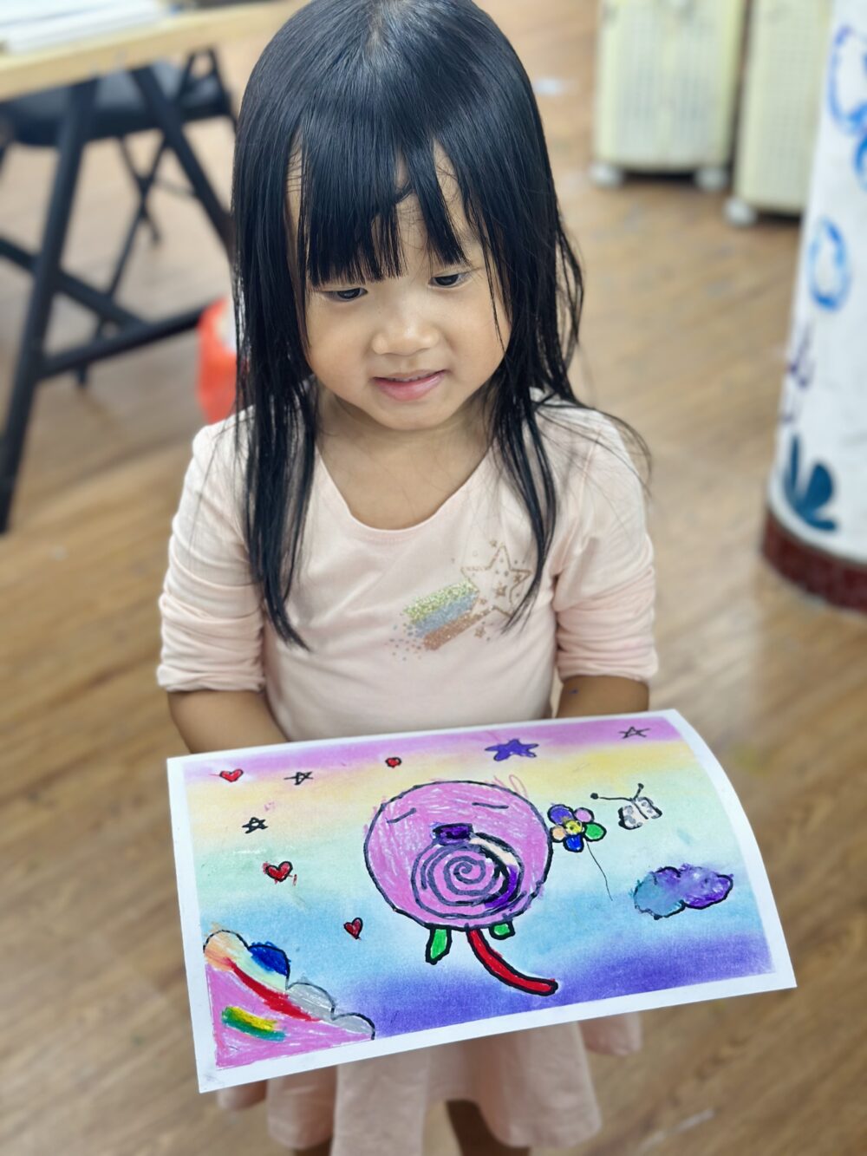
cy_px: 578
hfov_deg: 30.3
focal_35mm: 48
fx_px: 1603
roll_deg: +0.6
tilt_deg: -34.0
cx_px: 434
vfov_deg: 39.7
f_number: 1.78
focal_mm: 6.86
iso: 100
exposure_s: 1/121
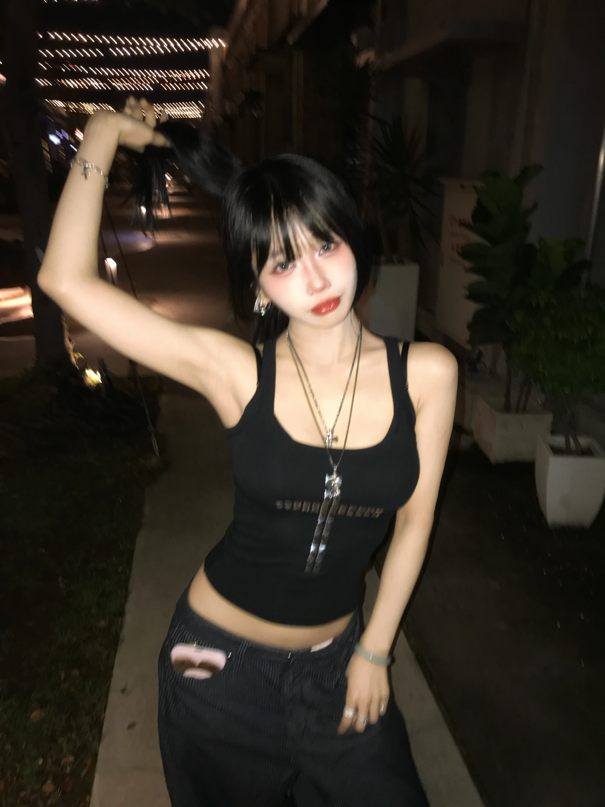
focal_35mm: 28
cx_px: 302
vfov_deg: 63.4
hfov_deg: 49.7
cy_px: 404
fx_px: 652
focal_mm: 3.99
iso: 50
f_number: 1.8
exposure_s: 1/16
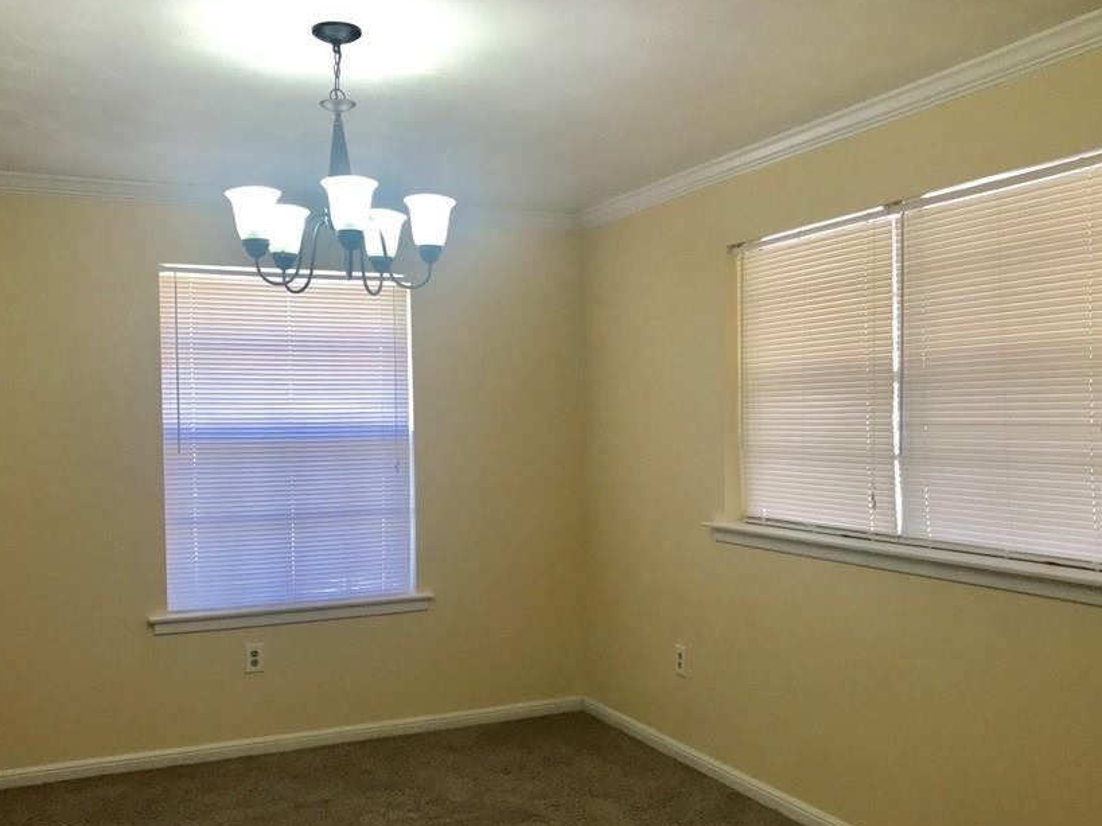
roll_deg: +0.3
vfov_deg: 40.6
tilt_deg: -2.4
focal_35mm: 35
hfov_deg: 52.6
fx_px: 1114
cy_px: 476
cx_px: 565
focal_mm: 3.99
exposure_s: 1/120
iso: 40
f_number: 1.8
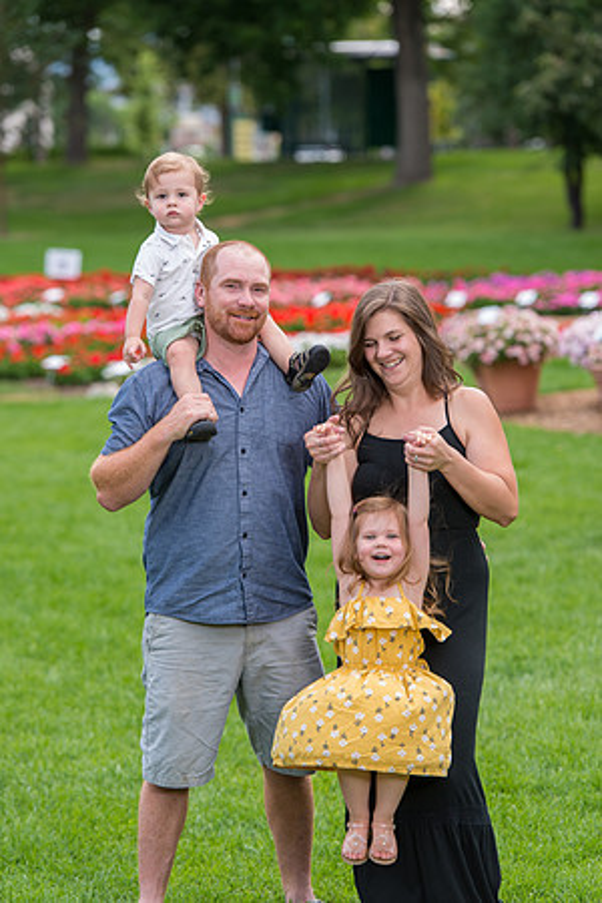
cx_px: 301
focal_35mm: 135
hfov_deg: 10.2
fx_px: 3386
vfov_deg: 15.2
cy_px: 452
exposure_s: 1/250
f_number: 4.5
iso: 200
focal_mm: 135
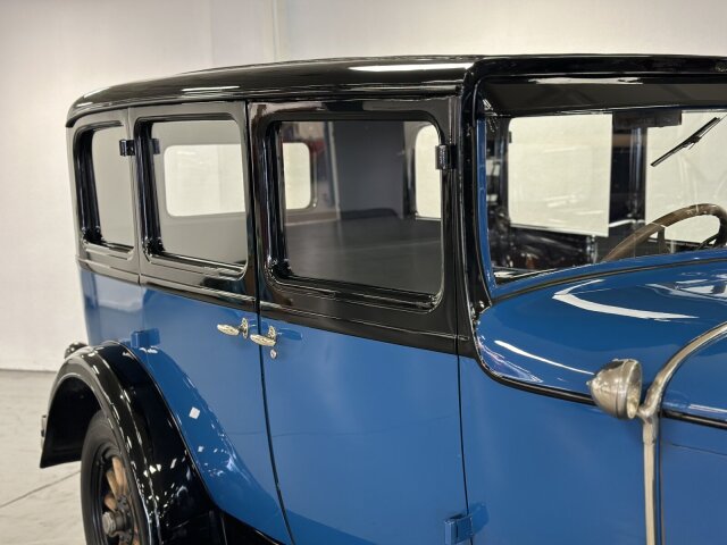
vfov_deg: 30.3
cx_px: 364
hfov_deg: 39.7
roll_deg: +1.7
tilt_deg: -7.1
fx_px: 1008
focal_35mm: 48
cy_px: 272
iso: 200
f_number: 1.78
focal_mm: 6.86
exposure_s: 1/50
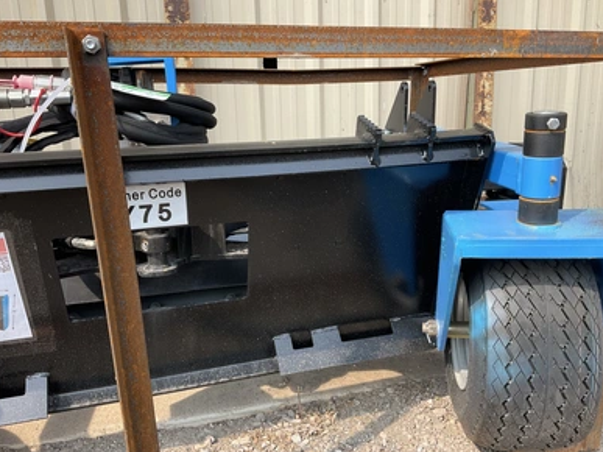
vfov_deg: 46.8
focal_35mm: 30
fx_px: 522
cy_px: 232
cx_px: 304
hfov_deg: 60.0
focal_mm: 3
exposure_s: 1/428
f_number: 1.8
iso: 25
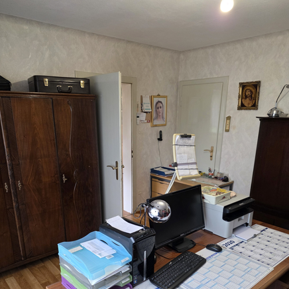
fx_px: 264
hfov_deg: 57.3
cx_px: 141
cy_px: 195
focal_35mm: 28
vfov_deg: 56.0
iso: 250
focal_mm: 6.25
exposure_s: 1/100
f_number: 1.7
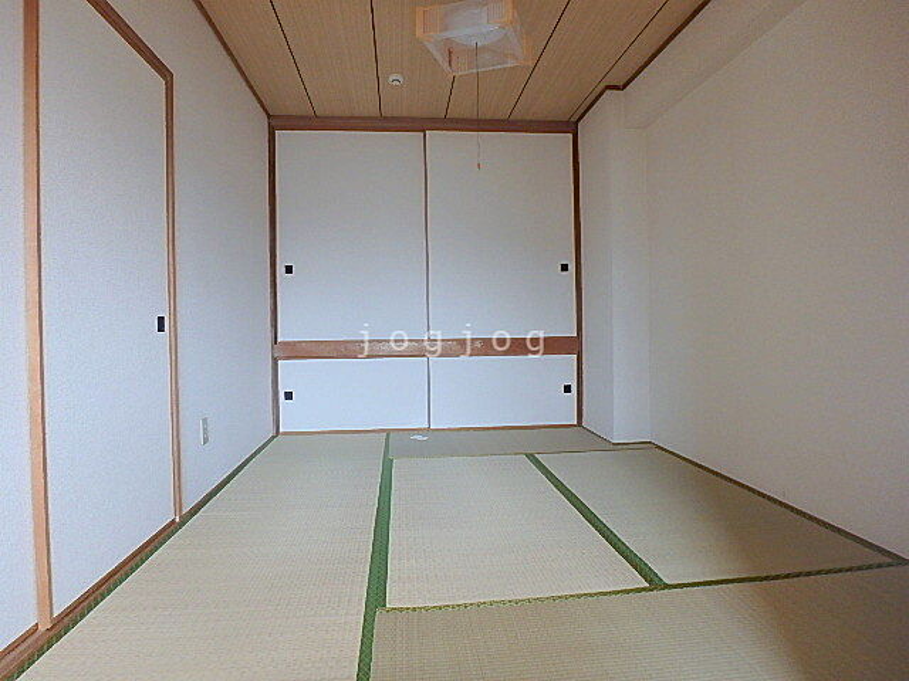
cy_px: 340
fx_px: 551
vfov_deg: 63.4
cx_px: 454
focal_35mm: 21
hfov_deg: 79.0
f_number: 3.5
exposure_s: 1/40
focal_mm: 3.7
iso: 200
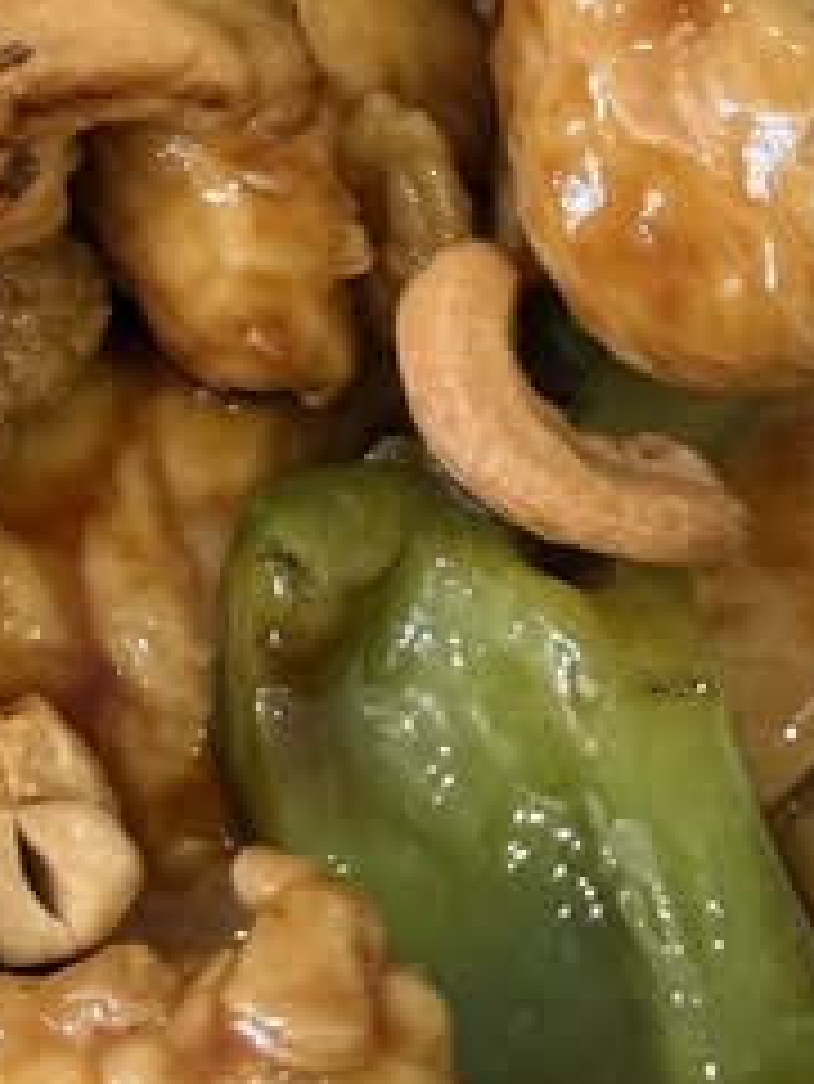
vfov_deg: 13.2
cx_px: -198
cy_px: -160
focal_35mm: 146
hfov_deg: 10.0
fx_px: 4574
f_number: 1.78
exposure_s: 1/50
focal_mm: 6.76
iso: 200
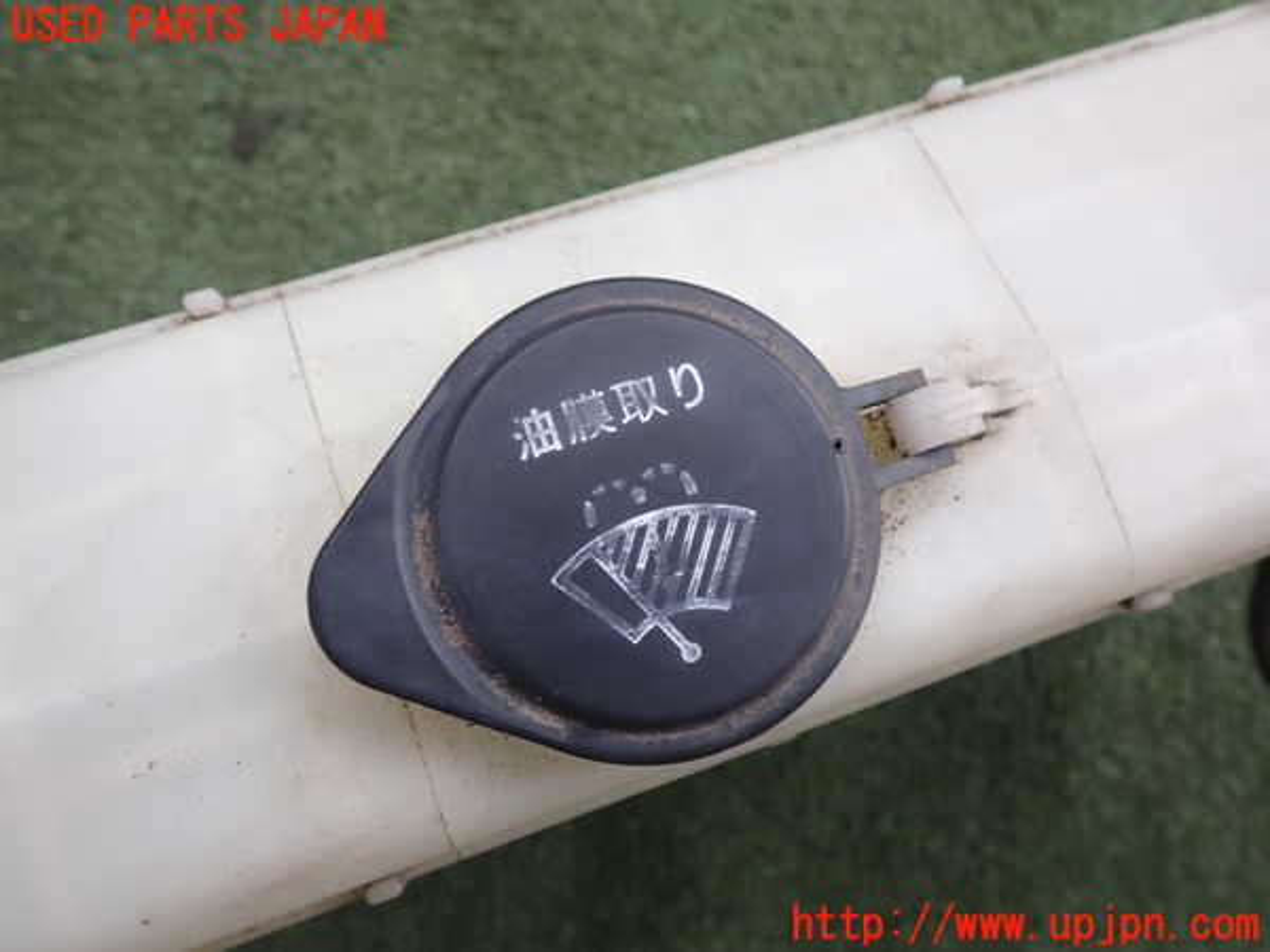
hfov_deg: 60.0
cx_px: 635
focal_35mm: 30
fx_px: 1101
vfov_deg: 46.8
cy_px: 476
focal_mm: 5.4
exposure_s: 1/200
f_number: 2.3
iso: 100
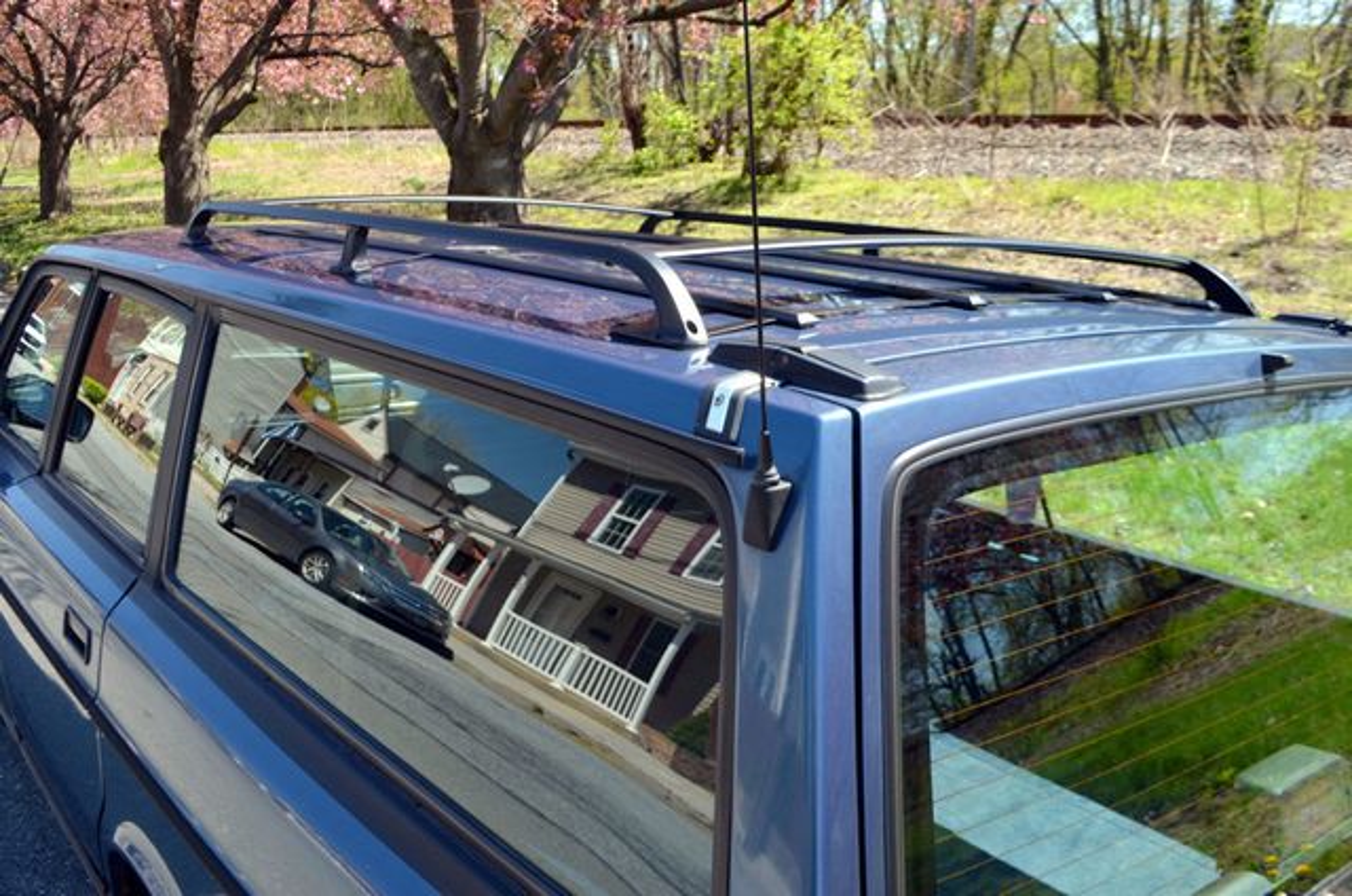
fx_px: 1237
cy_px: 448
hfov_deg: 57.3
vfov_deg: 39.8
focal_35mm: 33
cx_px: 676
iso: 200
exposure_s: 1/200
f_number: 7.1
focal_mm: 22
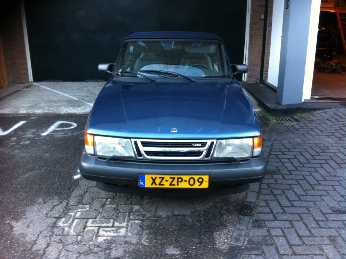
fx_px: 349
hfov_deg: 52.7
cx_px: 173
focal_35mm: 35
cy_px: 130
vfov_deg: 40.6
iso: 100
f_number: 2.8
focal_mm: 3.85
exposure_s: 1/17
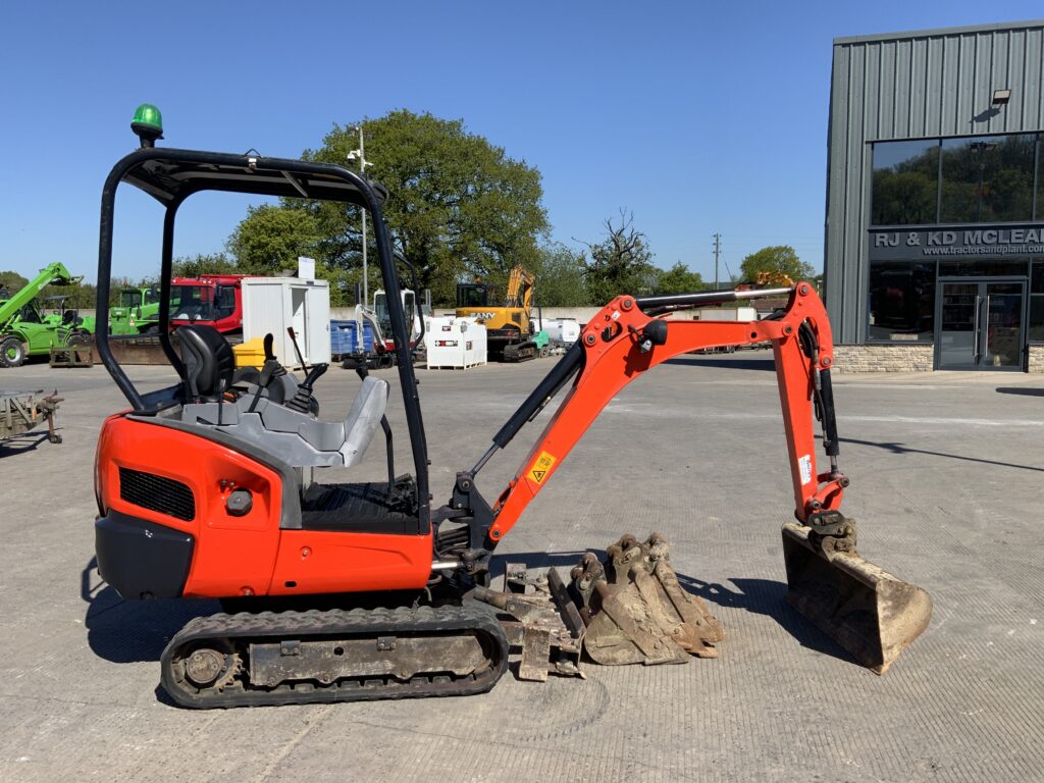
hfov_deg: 61.7
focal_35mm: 29
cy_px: 392
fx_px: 875
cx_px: 522
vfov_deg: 48.2
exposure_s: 1/2227
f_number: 1.8
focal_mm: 3
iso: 16
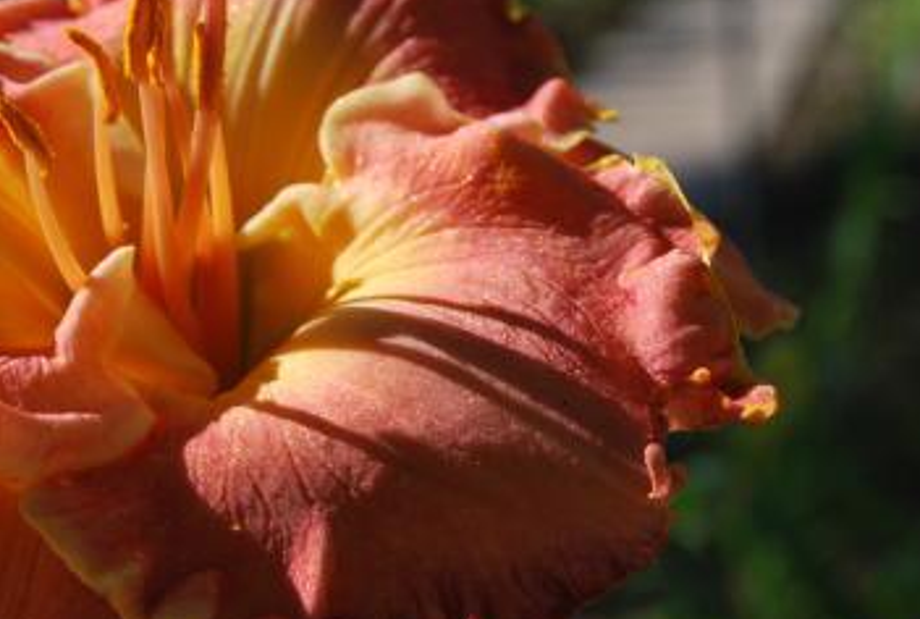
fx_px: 3149
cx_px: 249
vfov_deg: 11.2
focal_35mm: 123
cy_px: 296
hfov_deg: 16.5
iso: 100
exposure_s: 1/250
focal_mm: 45
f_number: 8
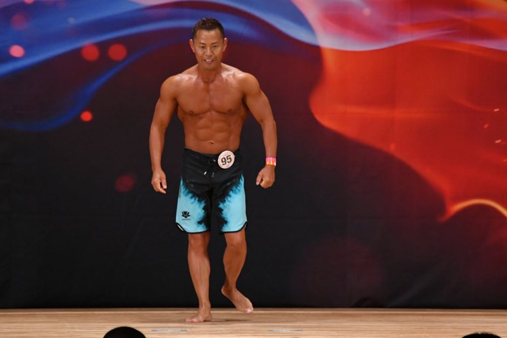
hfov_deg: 6.7
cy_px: 167
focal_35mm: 308
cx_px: 252
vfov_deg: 4.5
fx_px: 4336
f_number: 5.6
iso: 3200
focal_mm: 200
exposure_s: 1/400
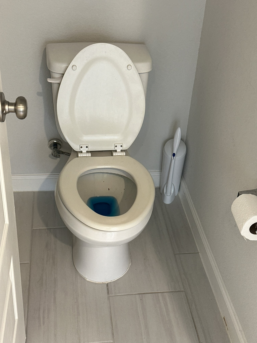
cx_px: 128
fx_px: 475
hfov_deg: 30.3
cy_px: 172
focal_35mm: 48
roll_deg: -5.7
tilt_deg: -34.7
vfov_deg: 39.7
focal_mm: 6.86
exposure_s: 1/60
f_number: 1.78
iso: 200
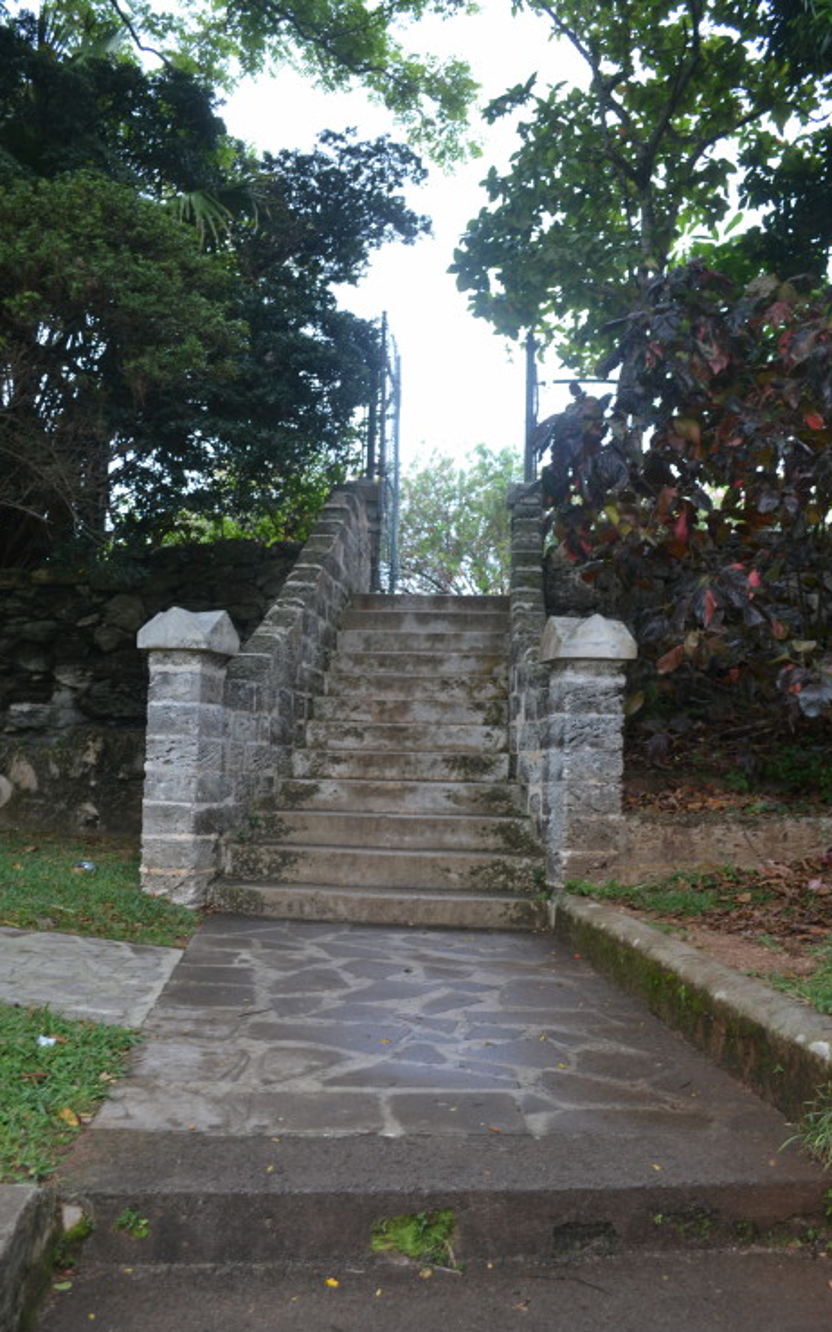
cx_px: 385
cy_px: 662
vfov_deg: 61.3
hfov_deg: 40.5
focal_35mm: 31
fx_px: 1126
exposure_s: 1/125
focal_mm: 20
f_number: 5.6
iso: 200
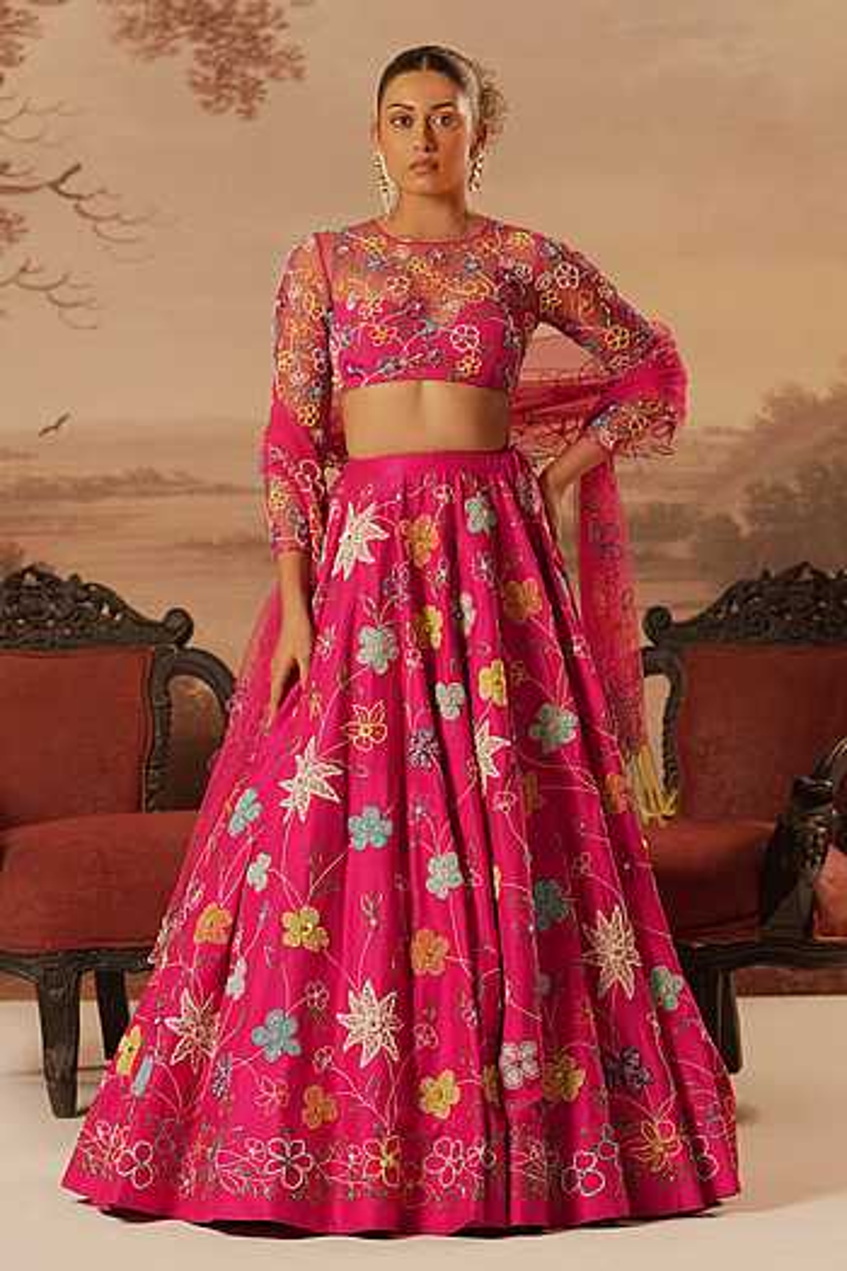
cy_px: 636
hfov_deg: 16.1
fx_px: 3000
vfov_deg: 23.9
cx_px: 424
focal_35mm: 85
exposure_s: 1/125
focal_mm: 85
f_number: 4
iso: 1600
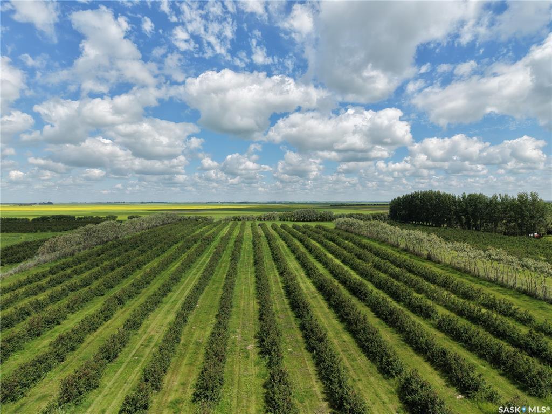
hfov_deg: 71.6
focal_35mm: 24
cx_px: 276
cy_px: 207
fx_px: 383
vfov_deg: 56.8
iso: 200
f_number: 1.8
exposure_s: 1/6000
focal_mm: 8.67
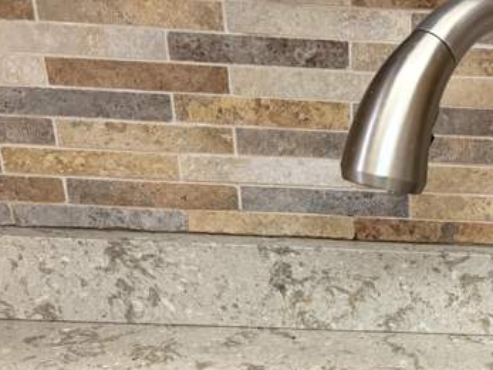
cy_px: 381
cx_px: 507
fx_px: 854
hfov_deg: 29.7
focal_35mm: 60
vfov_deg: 23.3
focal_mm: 5.96
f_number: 1.6
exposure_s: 1/60
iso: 250
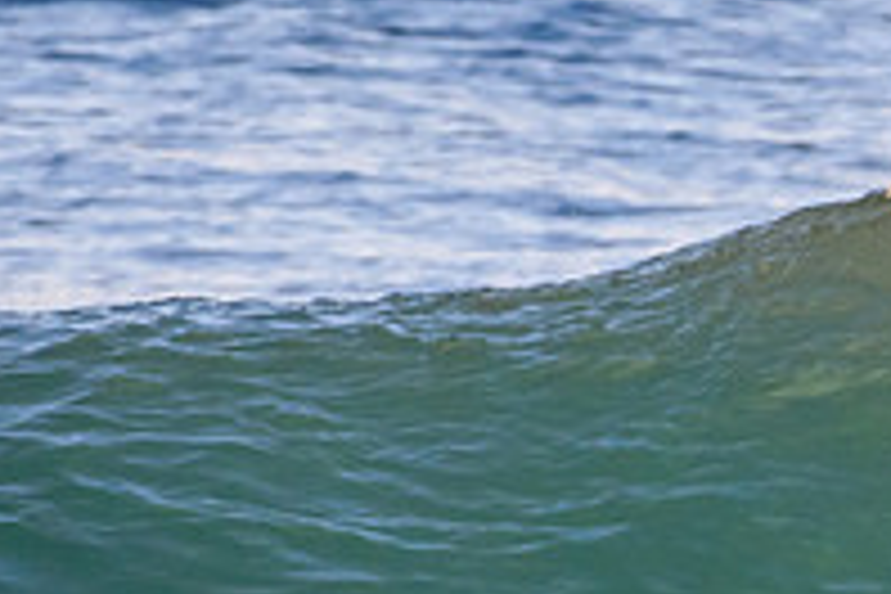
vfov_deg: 0.6
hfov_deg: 0.9
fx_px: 54322
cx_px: 1071
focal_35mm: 2195
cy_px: 835
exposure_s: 1/1600
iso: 1400
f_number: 5.6
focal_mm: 500
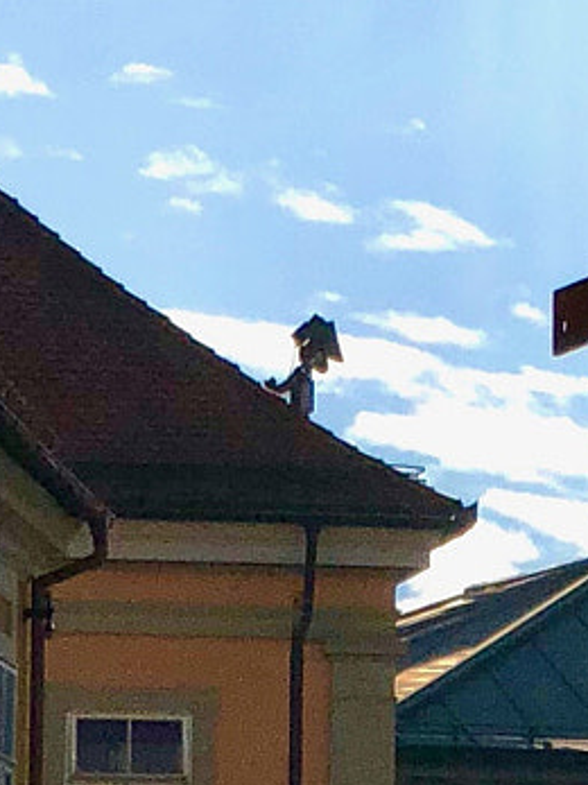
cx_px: 329
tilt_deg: +17.0
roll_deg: +1.0
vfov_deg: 7.4
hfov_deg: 5.6
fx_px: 5960
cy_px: -380
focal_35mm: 263
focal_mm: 6.6
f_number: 2.8
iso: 25
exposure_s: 1/4808
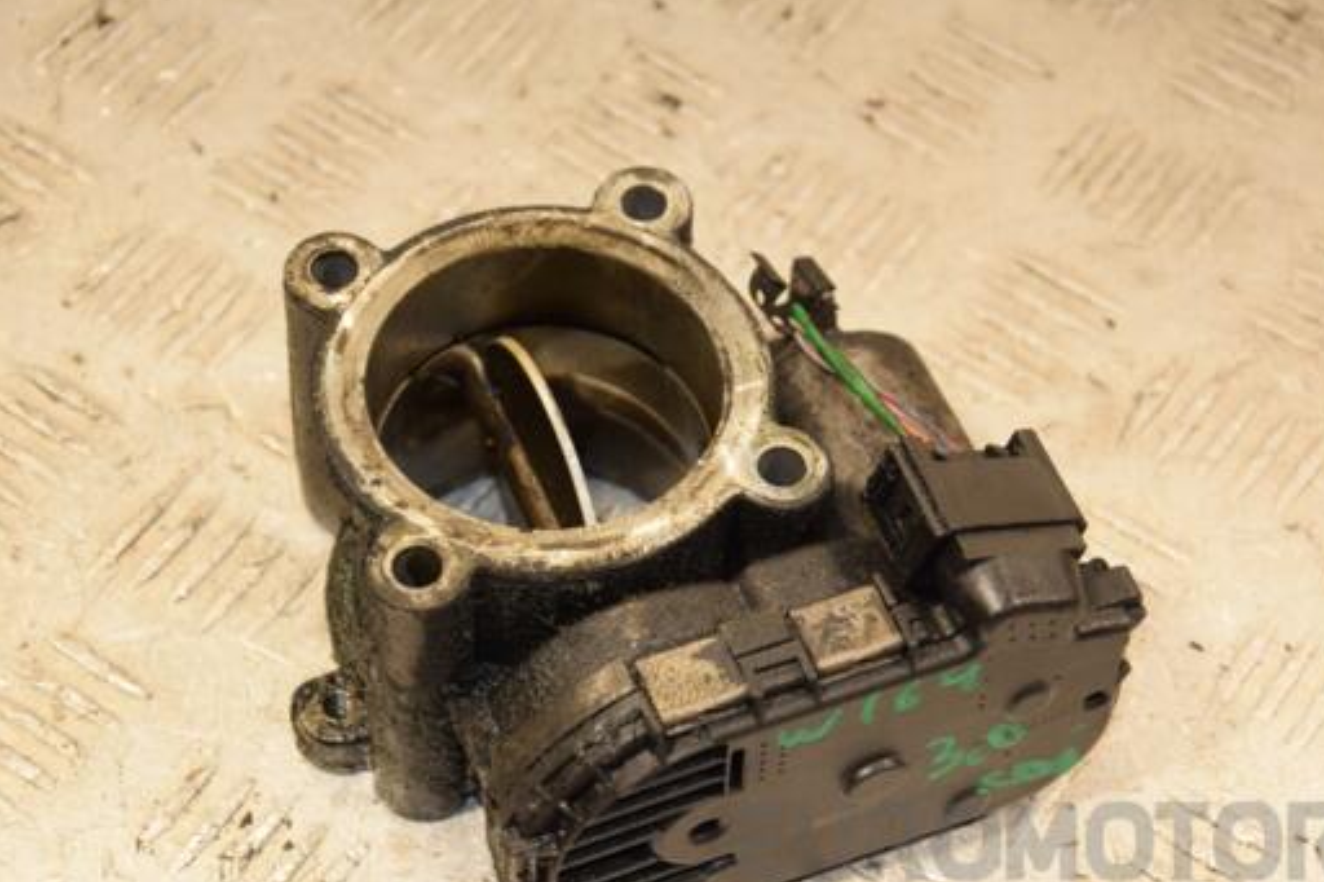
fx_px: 4007
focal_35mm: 109
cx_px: 688
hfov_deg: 18.8
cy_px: 497
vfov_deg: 12.6
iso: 800
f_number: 5.3
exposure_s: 1/160
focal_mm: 62
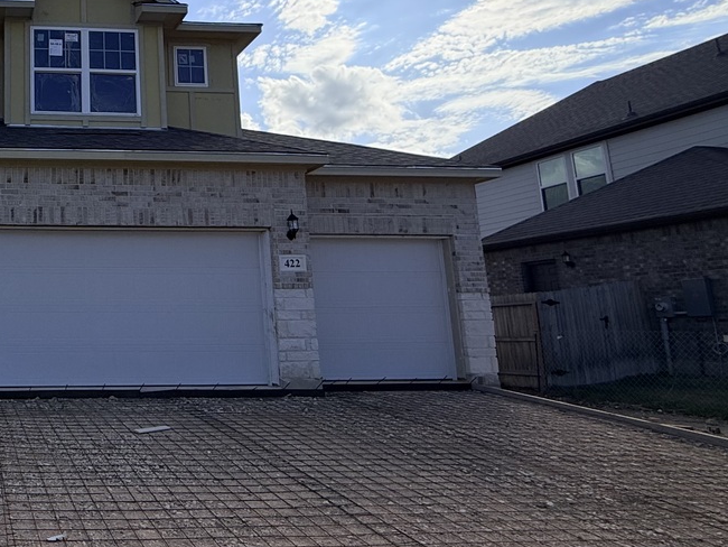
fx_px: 652
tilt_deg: +9.4
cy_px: 219
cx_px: 13
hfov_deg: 48.8
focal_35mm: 31
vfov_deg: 45.2
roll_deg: +1.3
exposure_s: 1/2024
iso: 32
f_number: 2.2
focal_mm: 2.22
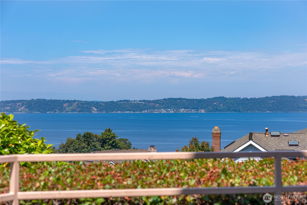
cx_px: 154
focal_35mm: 70
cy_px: 102
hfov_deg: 28.8
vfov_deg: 19.5
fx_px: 597
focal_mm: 70
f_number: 6.3
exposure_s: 1/400
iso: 80
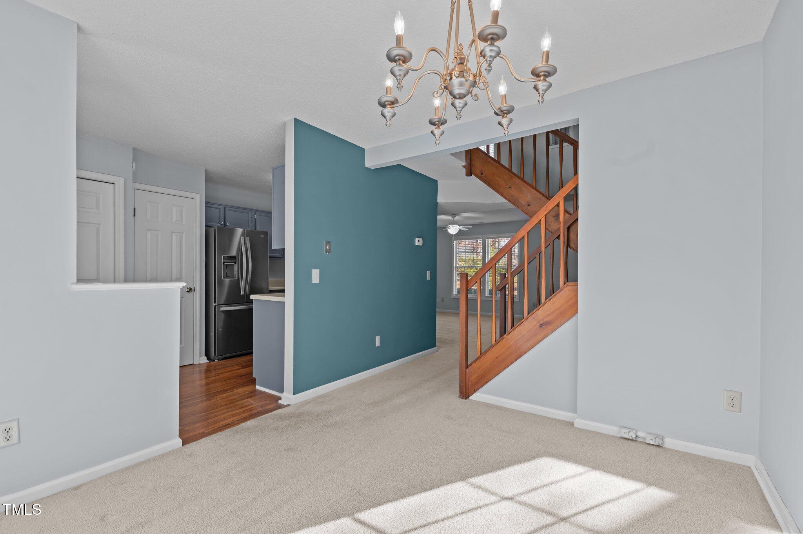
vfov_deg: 77.2
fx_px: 334
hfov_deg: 100.4
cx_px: 402
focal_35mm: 15
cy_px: 267
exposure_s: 1/25
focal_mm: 15
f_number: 6.3
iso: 400
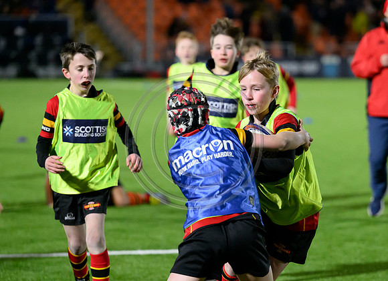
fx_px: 2333
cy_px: 186
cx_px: 261
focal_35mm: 211
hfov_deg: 9.5
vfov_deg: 6.9
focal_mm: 150
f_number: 3.2
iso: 6400
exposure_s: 1/1600
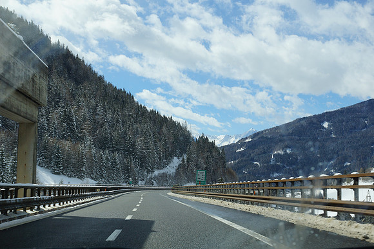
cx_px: 187
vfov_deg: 25.8
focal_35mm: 52
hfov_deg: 37.8
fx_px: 546
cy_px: 124
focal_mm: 35
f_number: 10
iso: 100
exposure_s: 1/400
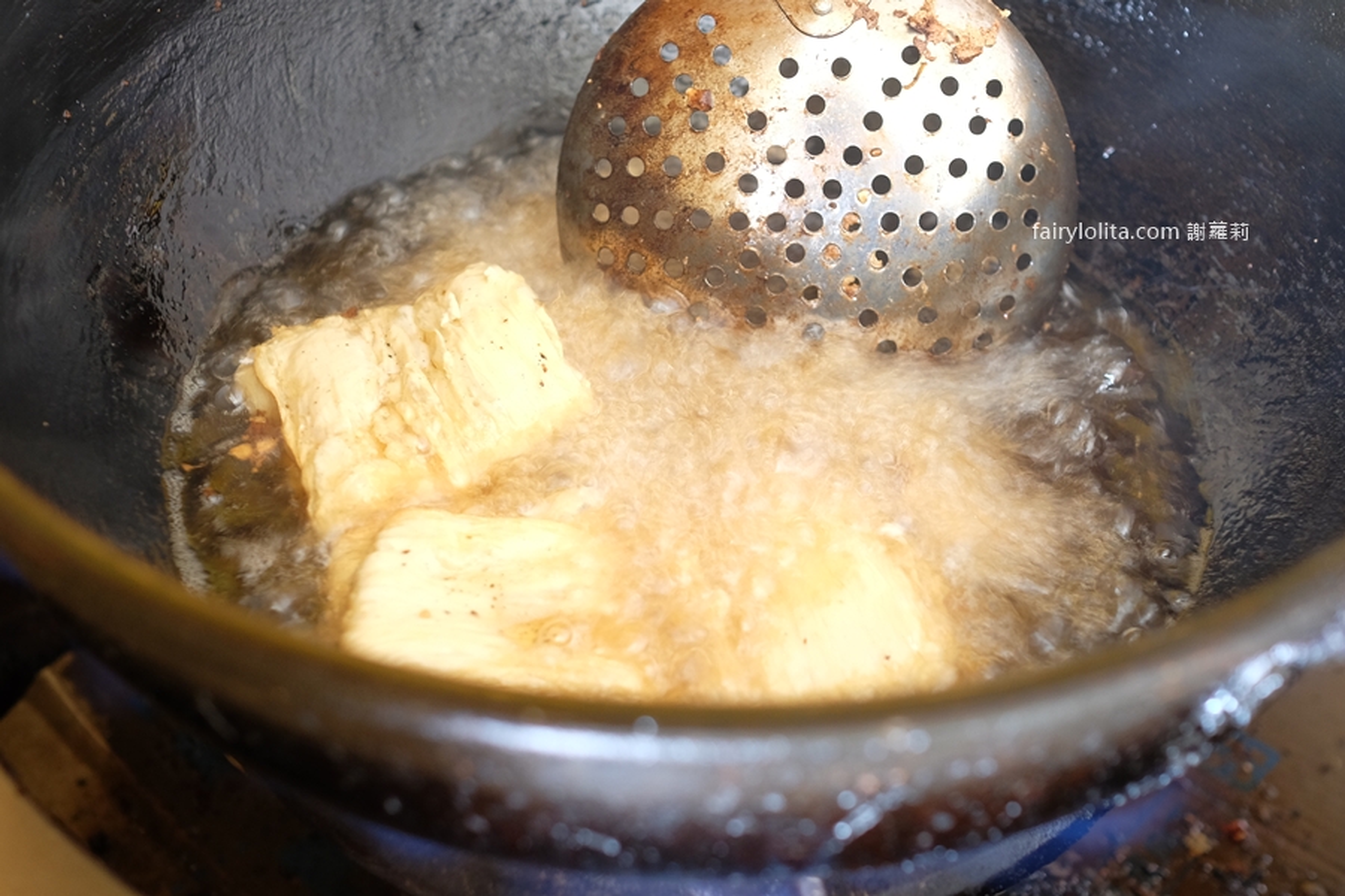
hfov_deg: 54.4
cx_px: 672
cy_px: 448
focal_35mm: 35
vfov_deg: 37.9
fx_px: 1308
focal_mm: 23
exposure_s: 1/25
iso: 800
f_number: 2.5
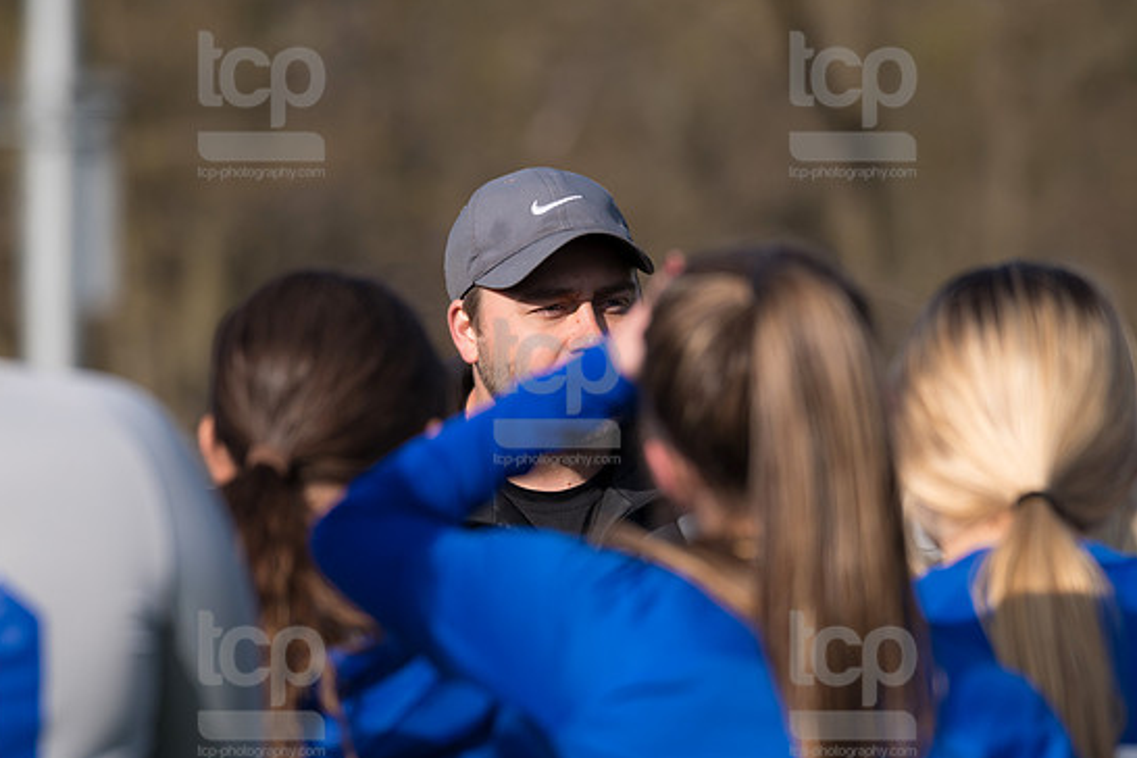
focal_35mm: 308
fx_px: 9727
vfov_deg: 4.5
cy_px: 393
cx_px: 558
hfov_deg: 6.7
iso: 250
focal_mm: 290
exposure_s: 1/1600
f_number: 5.6
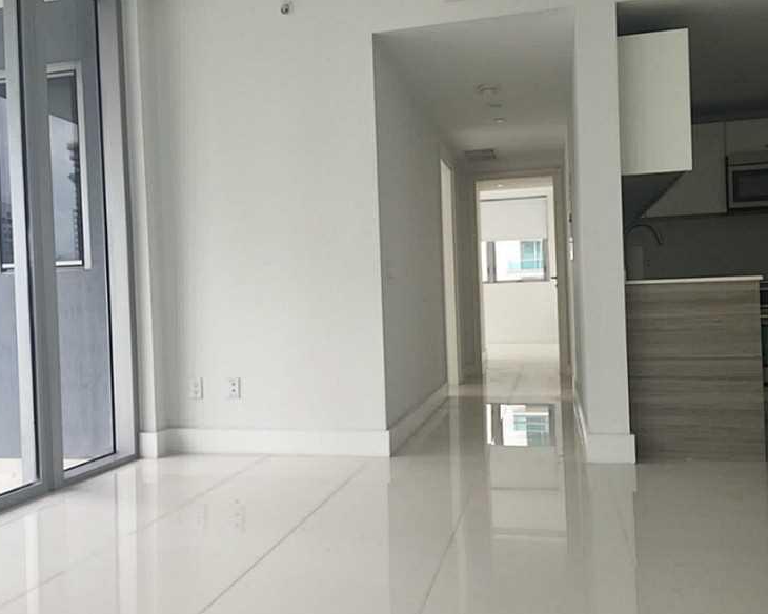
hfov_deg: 57.2
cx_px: 372
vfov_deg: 47.1
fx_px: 705
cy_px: 314
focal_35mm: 31
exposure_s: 1/120
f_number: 2.2
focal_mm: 4.15
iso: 32
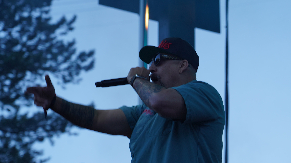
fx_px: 1134
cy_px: 89
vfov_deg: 8.3
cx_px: 156
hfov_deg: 14.6
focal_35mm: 147
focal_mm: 105
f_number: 5
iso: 100
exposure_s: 1/200
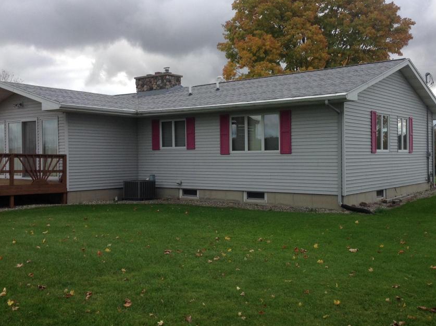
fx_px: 541
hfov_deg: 43.9
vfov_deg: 33.5
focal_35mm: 43
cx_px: 218
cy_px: 154
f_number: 2.4
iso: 50
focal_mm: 4.28
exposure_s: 1/630
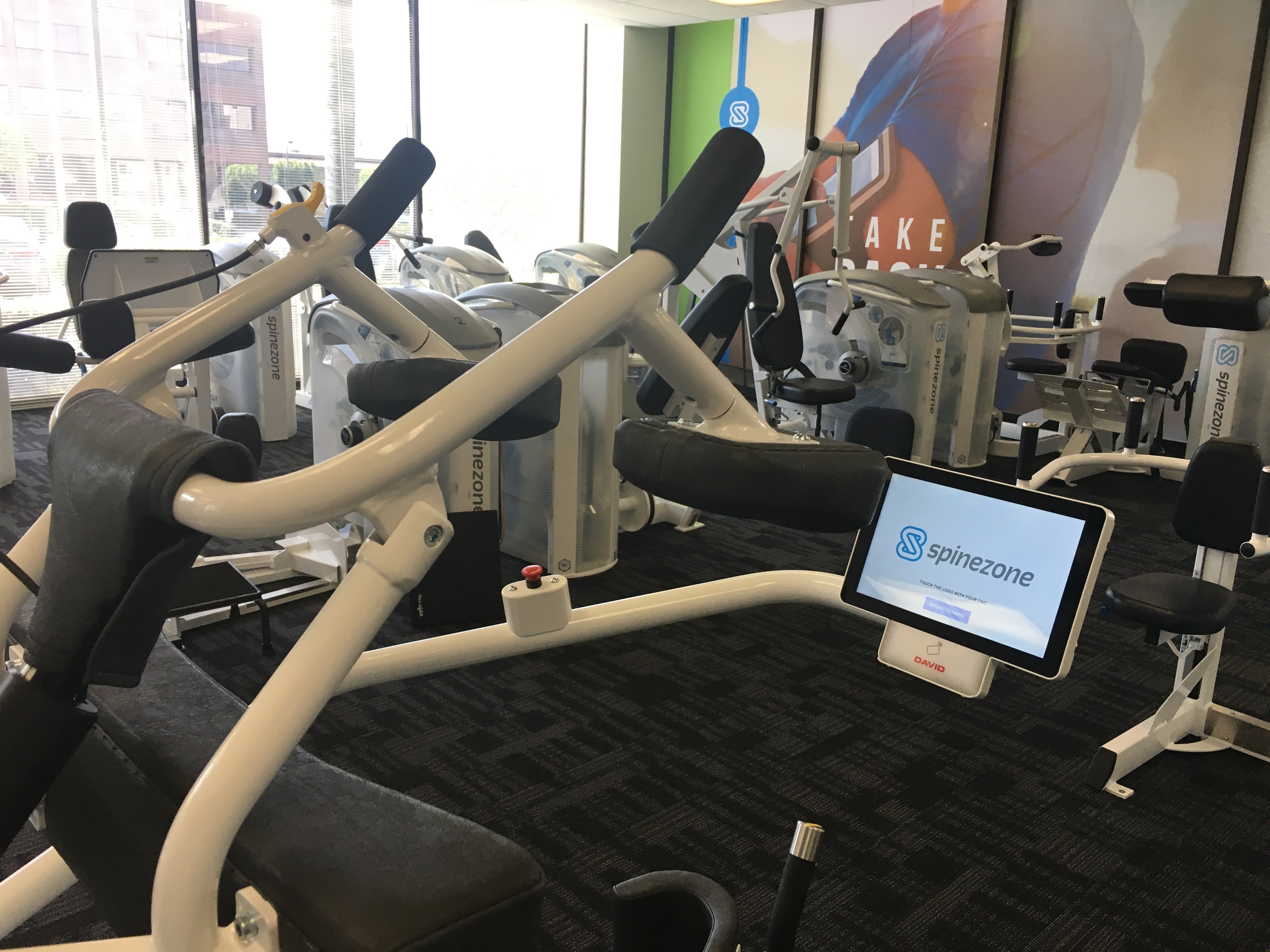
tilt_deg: -13.8
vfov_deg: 48.2
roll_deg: -2.3
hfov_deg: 61.7
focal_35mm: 29
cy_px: 476
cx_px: 635
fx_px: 1064
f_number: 2.2
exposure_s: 1/30
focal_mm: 4.15
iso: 32
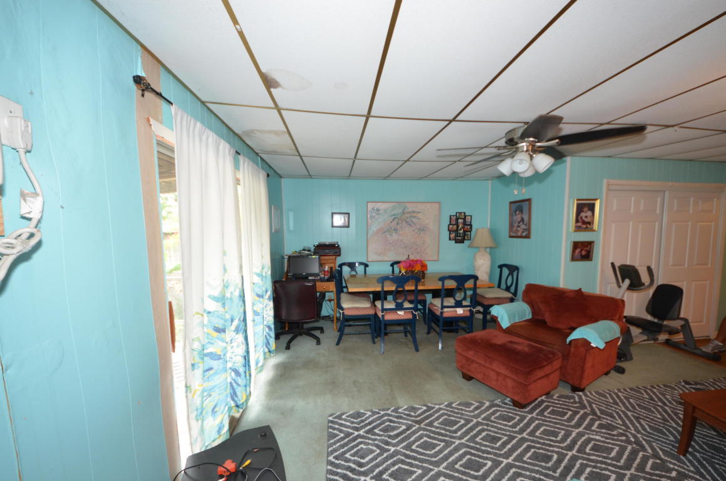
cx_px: 363
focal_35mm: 13
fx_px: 257
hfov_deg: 109.5
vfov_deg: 86.3
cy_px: 240
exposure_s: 1/60
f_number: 4.5
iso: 800
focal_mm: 8.5
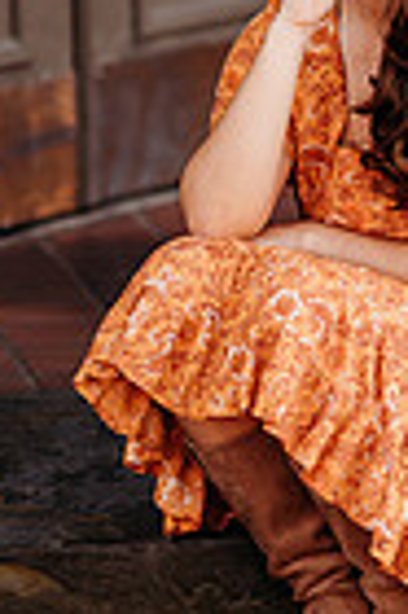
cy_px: -127
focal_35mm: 274
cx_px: 417
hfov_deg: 5.0
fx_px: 4669
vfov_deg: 7.5
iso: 160
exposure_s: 1/500
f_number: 2
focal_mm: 85
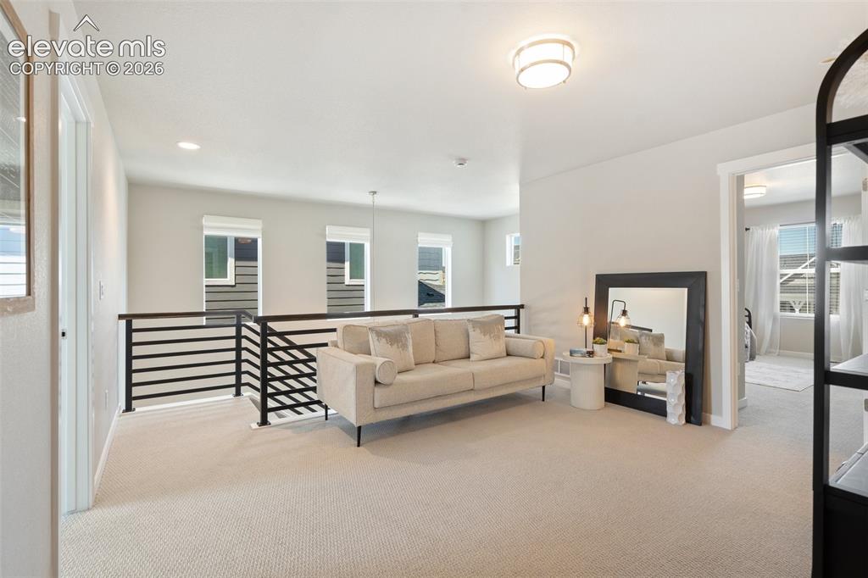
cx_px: 434
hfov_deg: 96.8
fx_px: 386
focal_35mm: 16
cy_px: 289
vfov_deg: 73.7
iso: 100
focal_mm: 16
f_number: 6.7
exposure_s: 1
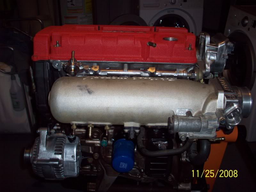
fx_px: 274
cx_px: 128
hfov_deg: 50.1
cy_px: 96
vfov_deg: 38.7
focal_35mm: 37
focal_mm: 6.2
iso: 80
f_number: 2.8
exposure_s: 1/64
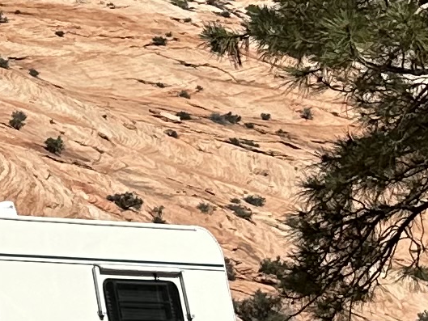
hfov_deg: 9.8
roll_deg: +3.1
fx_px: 2263
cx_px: -535
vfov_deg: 8.1
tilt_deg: +13.6
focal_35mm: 183
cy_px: 97
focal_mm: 6.86
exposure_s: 1/6211
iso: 80
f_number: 1.78
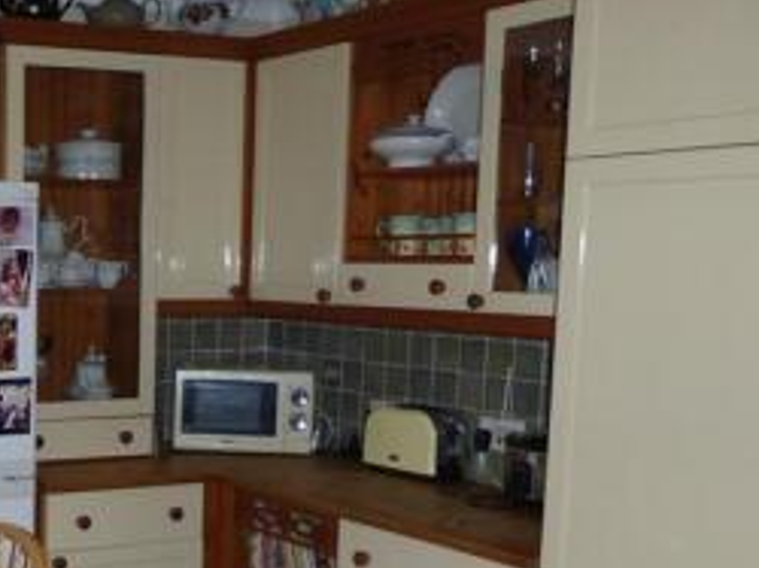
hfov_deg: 31.1
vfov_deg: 25.8
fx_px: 1227
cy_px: 418
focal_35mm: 56
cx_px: -47
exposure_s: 1/60
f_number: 3.3
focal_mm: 4.3
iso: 200
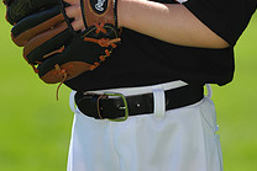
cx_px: 124
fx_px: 2686
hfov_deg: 5.5
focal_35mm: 376
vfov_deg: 3.7
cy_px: -65
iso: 200
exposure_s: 1/1250
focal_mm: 135
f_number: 4
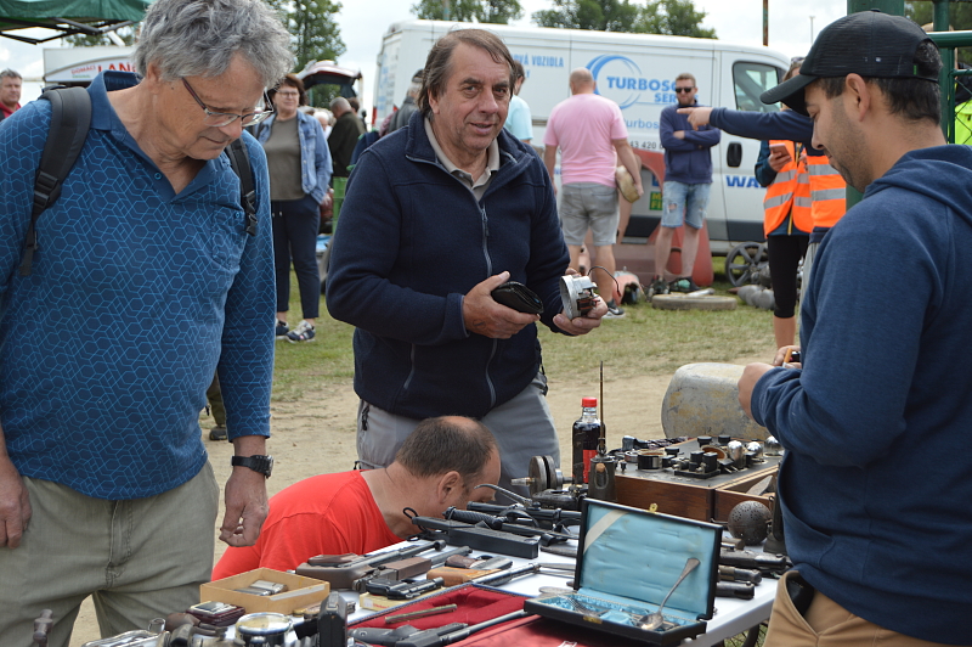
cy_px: 324
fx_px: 1942
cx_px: 486
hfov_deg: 28.1
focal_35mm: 72
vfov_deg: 18.9
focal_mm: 48
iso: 100
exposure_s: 1/160
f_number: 6.3
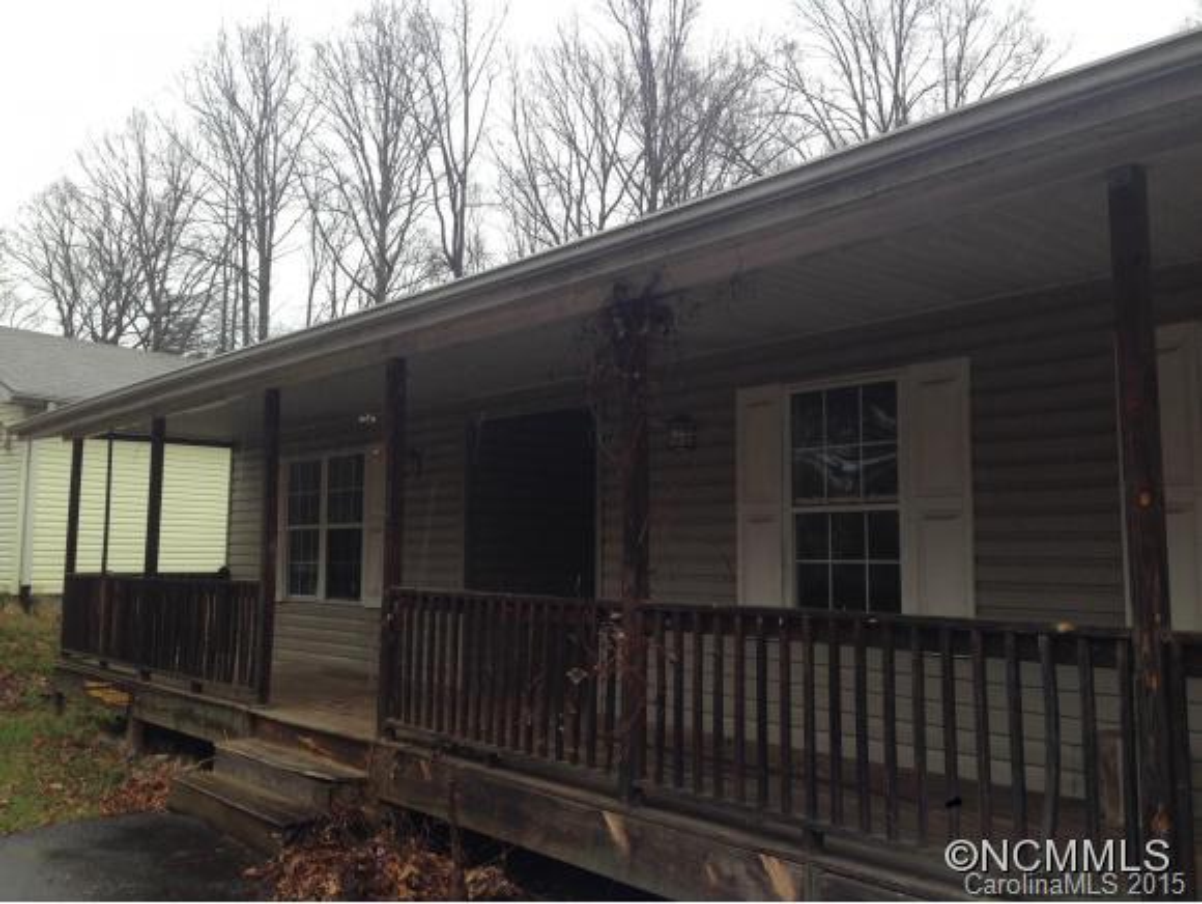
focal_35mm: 33
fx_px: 1147
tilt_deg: +7.0
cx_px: 601
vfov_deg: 43.0
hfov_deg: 55.3
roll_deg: -1.8
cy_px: 452
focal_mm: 4.12
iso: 50
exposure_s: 1/150
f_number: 2.4
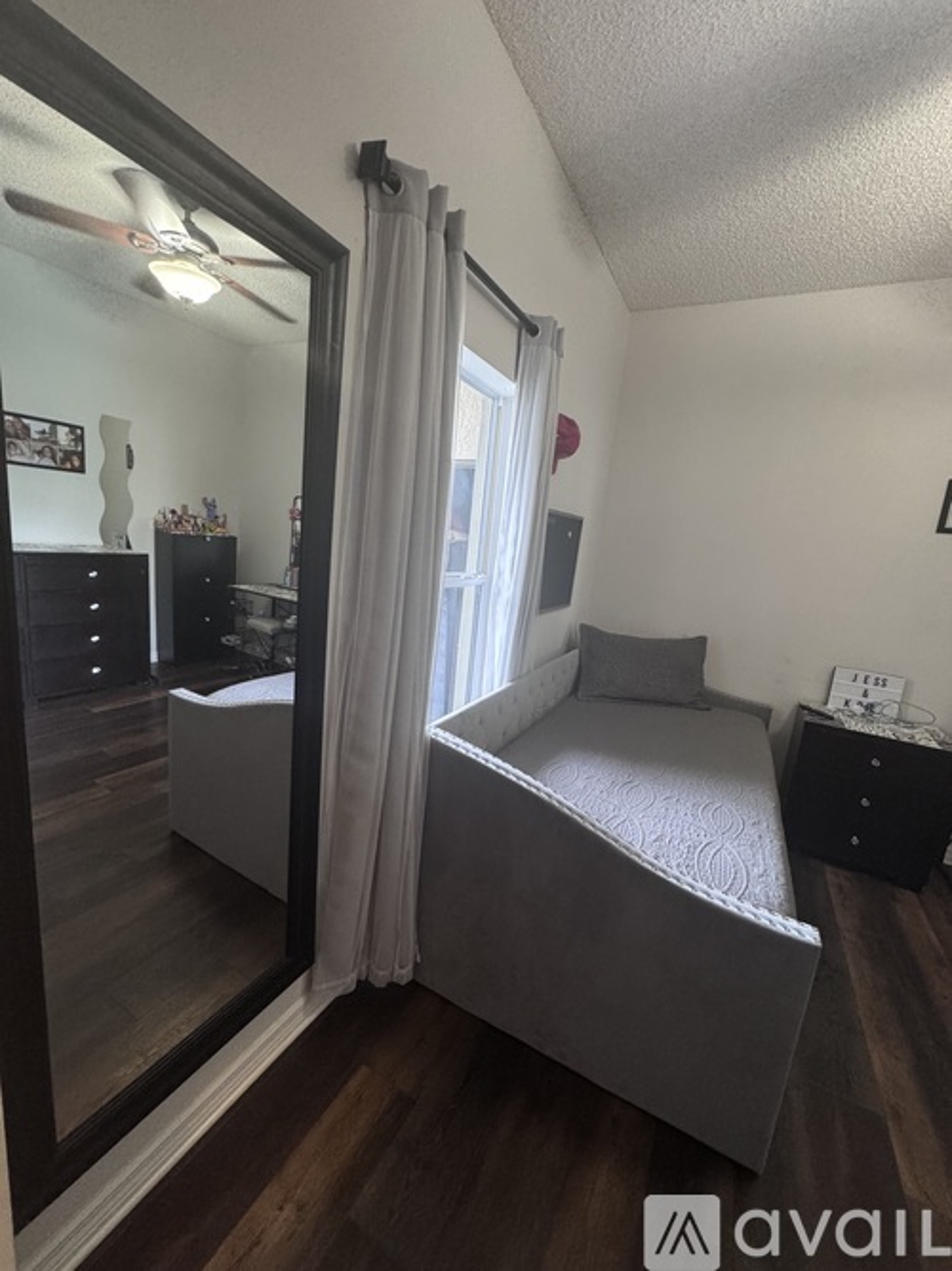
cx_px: 476
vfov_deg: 102.1
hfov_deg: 85.7
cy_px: 636
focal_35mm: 14
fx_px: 514
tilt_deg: -10.5
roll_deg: -5.9
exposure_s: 1/60
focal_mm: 2.22
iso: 500
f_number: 2.2
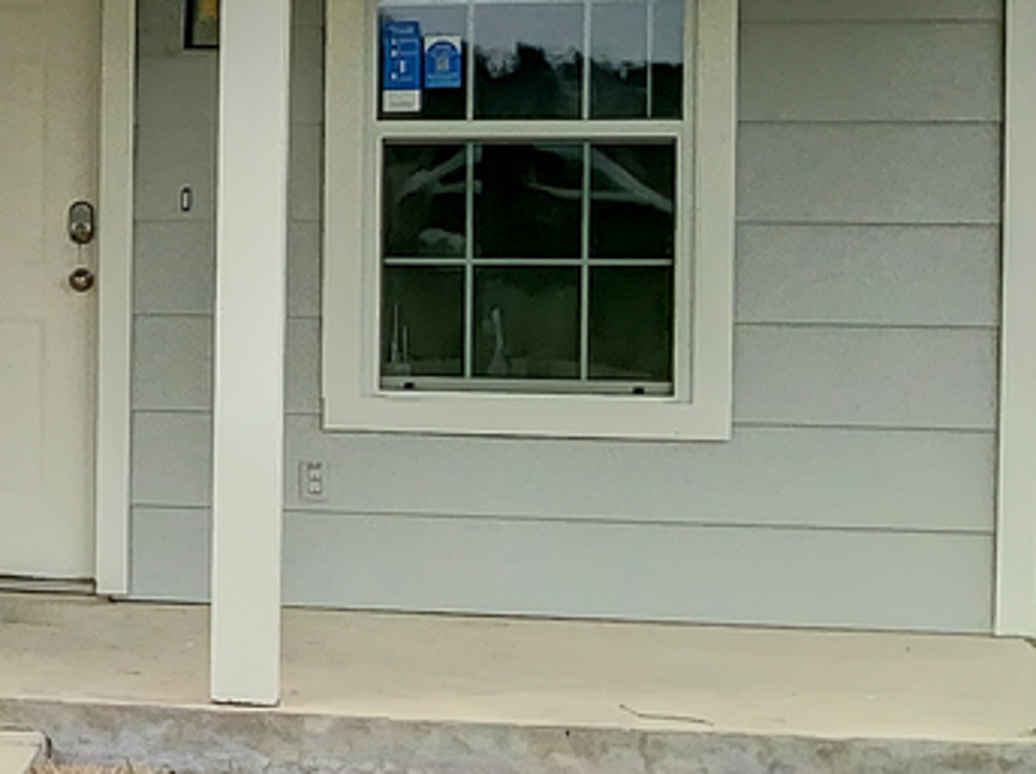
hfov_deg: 14.2
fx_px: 3646
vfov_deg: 12.1
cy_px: 407
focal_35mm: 122
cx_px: -879
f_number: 1.8
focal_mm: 3
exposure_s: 1/1451
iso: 16
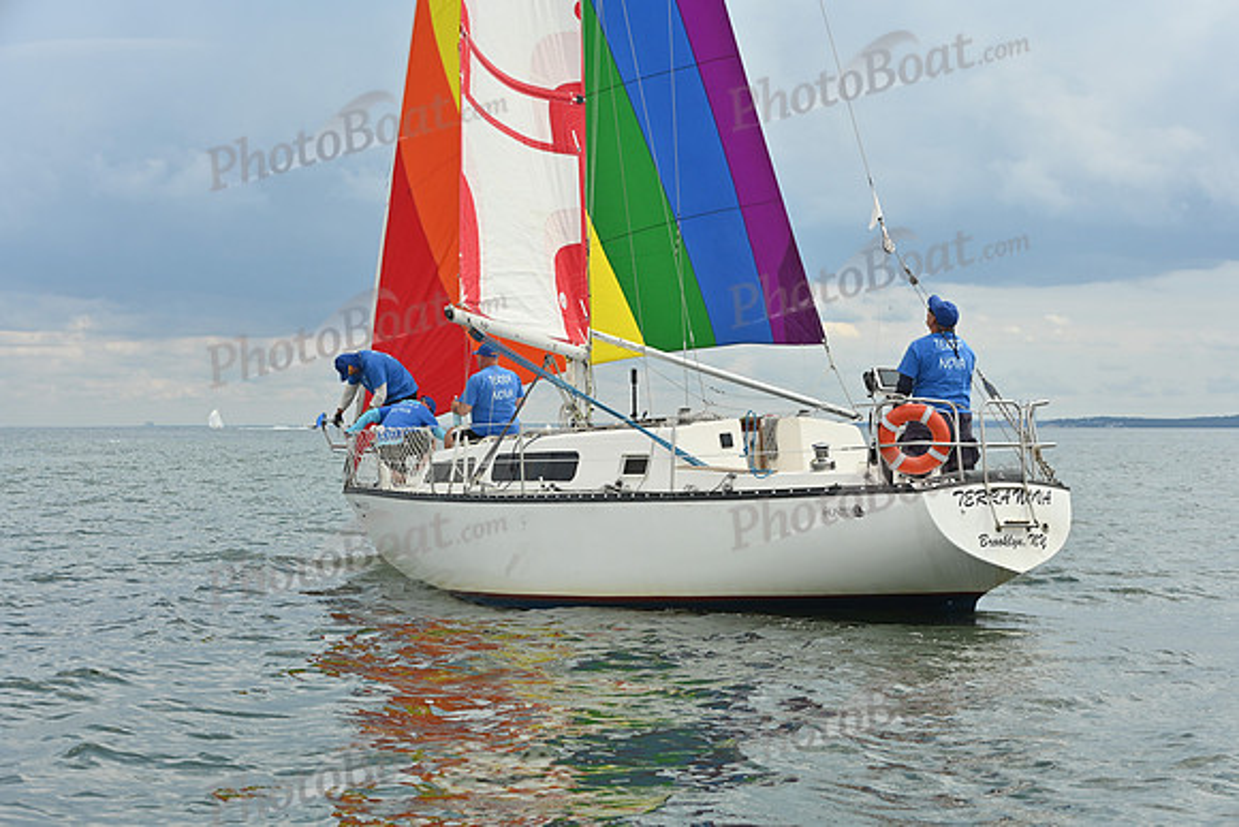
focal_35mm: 70
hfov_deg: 28.8
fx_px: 2410
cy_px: 414
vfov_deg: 19.5
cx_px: 620
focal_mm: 70
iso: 320
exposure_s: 1/1250
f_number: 7.1
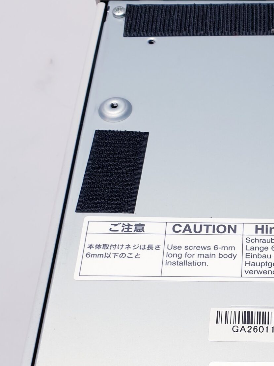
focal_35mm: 60
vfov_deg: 31.4
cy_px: 289
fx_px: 633
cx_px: 277
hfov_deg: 23.4
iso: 50
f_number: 2.4
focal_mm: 4.3
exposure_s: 1/112
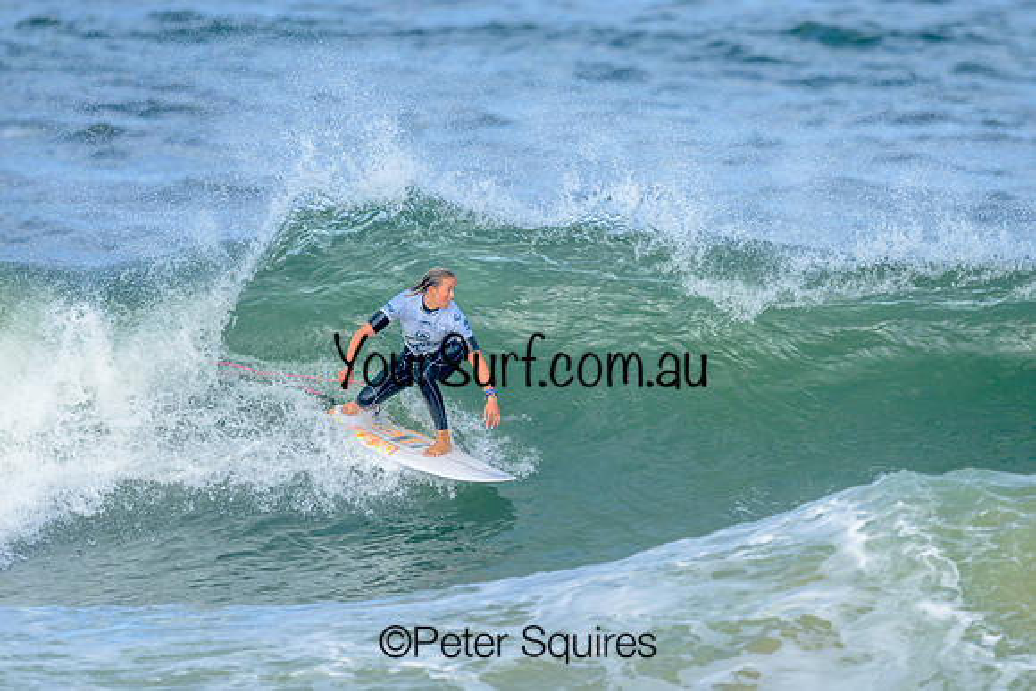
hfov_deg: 1.9
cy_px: 282
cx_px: 527
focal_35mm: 1100
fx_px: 31663
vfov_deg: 1.3
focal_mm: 800
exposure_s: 1/2000
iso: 500
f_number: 6.3
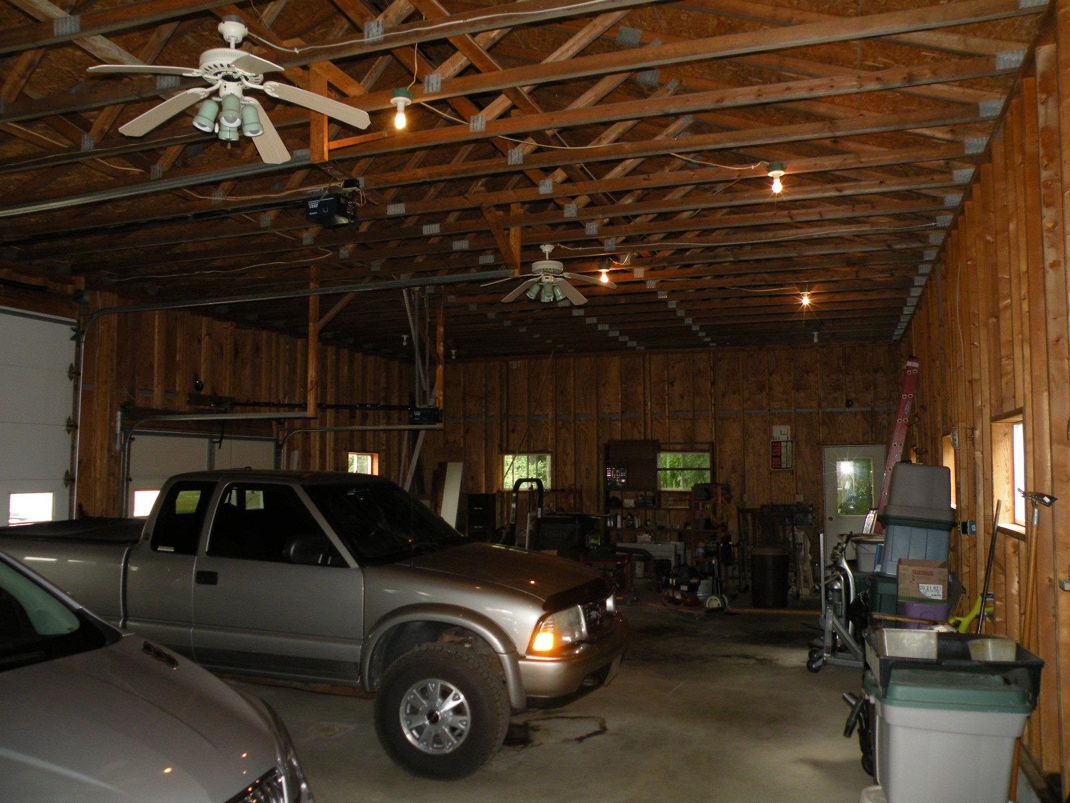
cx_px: 535
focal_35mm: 27
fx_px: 835
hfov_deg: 65.3
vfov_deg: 51.4
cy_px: 402
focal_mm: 4.7
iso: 176
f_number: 2.8
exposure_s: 1/60
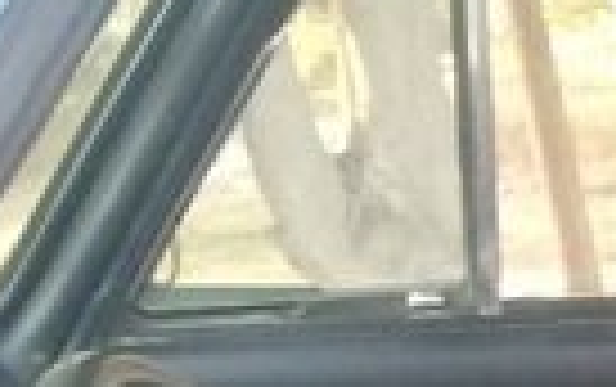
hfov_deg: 12.6
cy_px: 1055
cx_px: 926
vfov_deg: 7.5
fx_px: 2656
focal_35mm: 158
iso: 80
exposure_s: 1/33
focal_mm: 3.3
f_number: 2.2
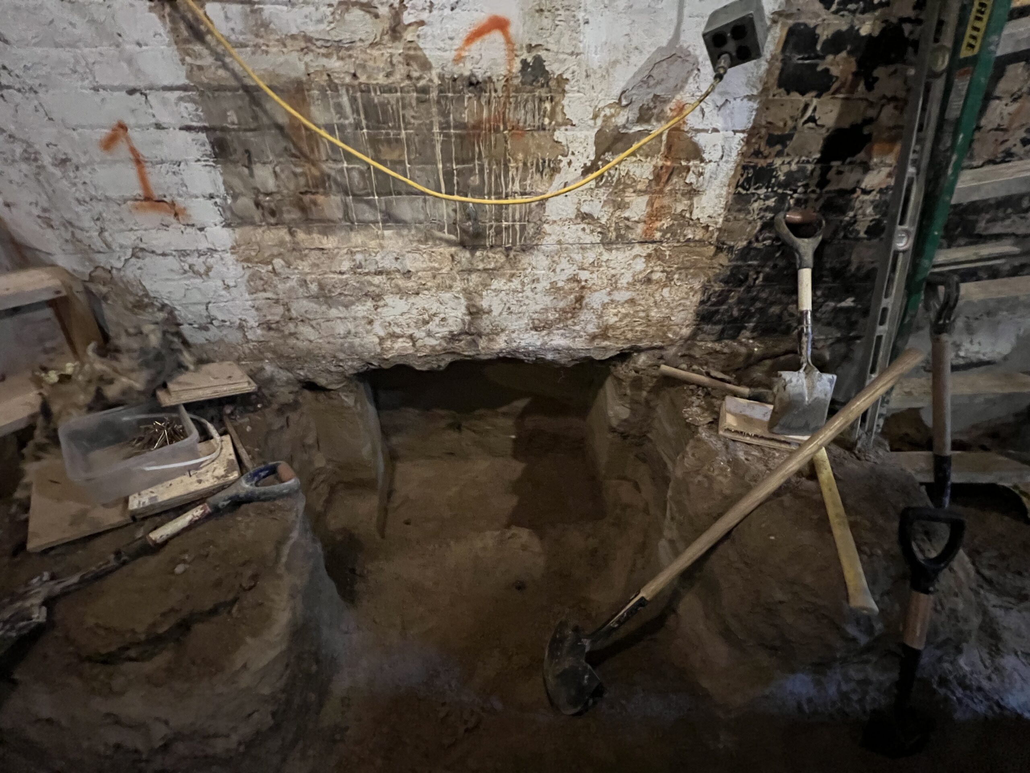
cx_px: 515
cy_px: 386
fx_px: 387
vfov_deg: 89.9
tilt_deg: -37.8
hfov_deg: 106.2
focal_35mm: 13
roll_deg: -2.1
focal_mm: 1.57
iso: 1250
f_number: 1.8
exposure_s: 1/30
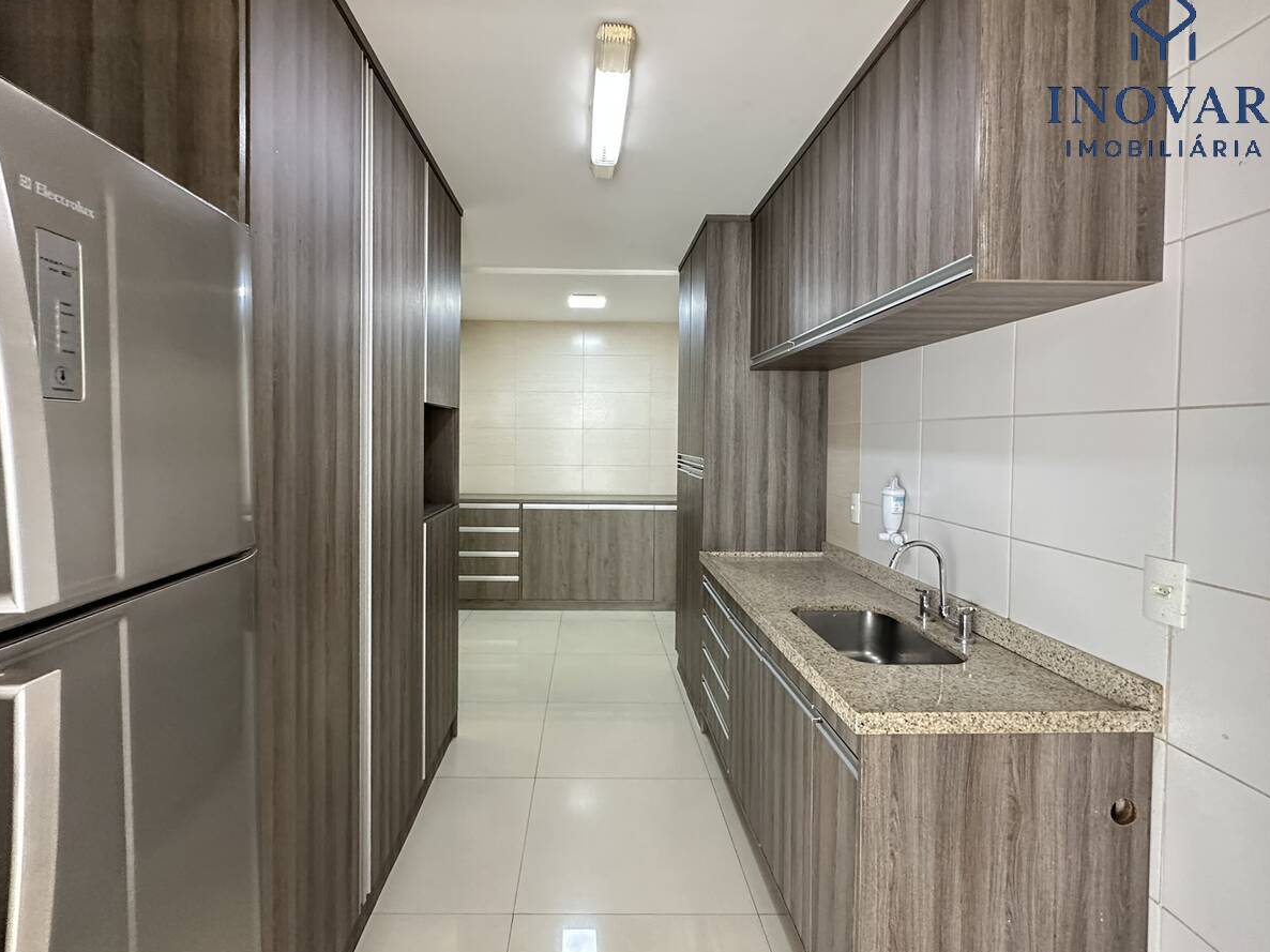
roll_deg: -0.6
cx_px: 596
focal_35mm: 17
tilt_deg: -2.2
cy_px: 450
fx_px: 624
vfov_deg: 74.6
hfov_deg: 90.9
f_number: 2.2
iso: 320
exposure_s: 1/60
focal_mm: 2.22
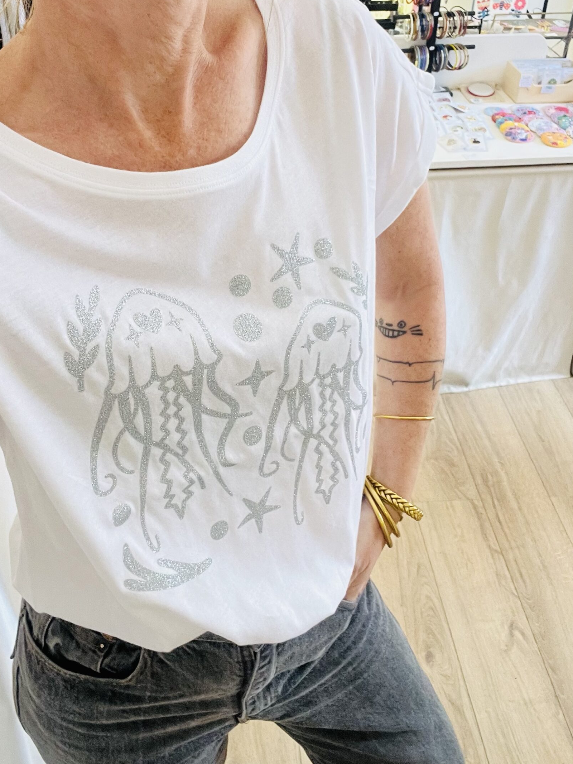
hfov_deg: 39.6
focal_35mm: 36
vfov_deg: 51.0
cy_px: 307
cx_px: 263
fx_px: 794
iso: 160
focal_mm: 2.71
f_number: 2.2
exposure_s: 1/50
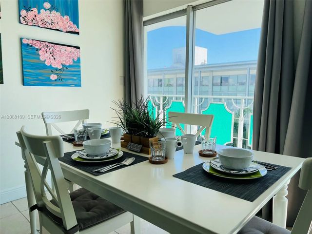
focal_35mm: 26
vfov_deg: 53.1
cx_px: 156
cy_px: 117
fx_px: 234
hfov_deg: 67.3
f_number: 1.5
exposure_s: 1/1147
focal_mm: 5.7
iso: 50
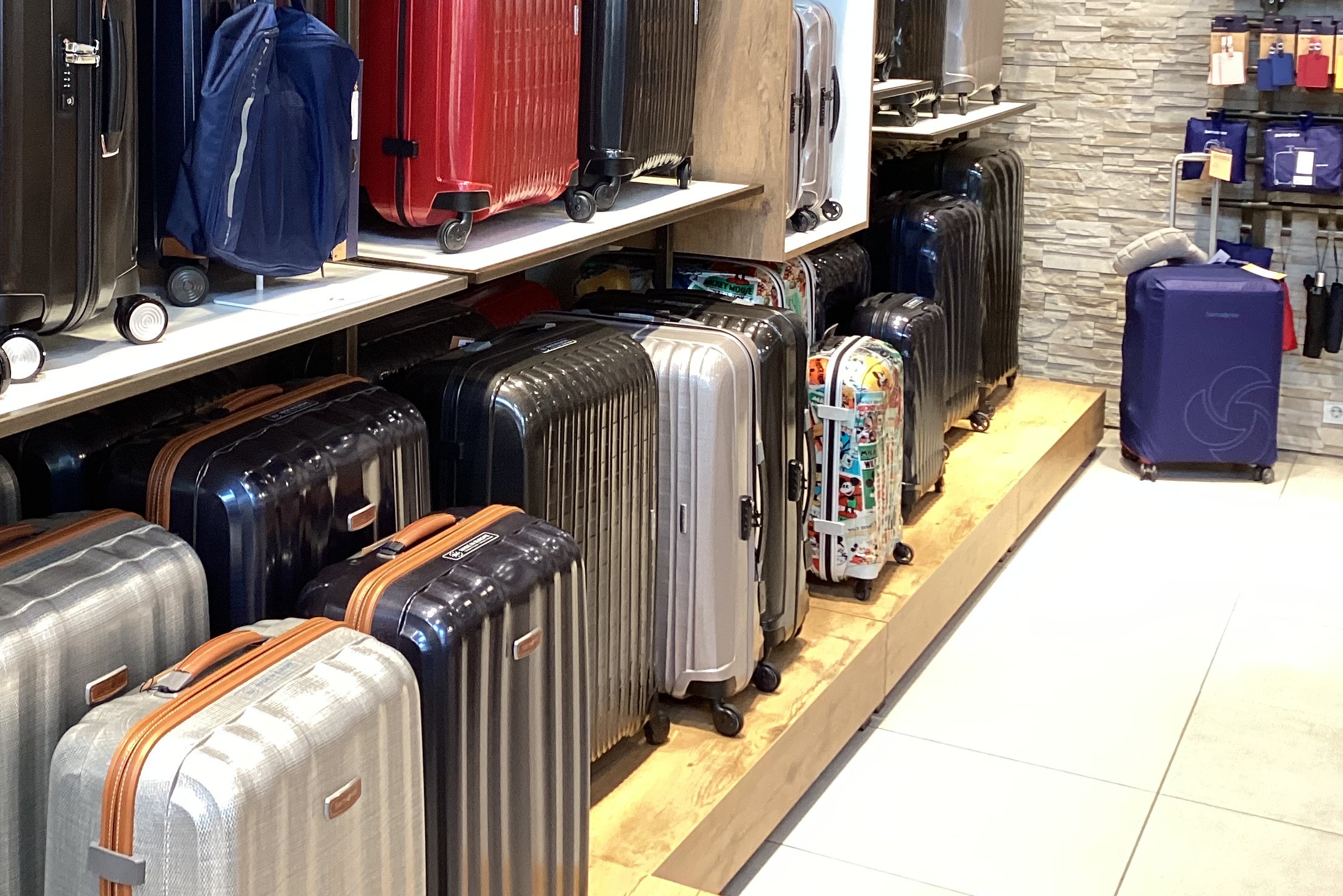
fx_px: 1791
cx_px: 425
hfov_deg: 40.5
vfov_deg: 27.4
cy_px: 151
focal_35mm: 48
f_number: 2.4
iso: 125
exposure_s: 1/50
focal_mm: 3.3
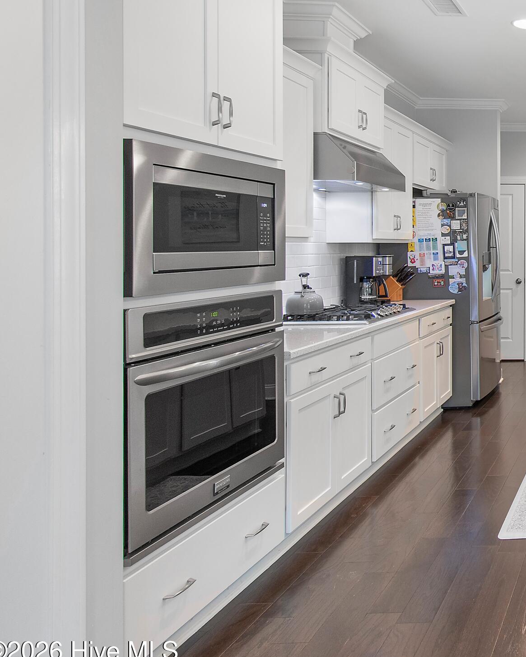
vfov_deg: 59.6
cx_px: 663
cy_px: 241
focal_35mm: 29
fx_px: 564
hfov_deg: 36.0
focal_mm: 10
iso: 100
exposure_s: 1/10
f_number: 4.5
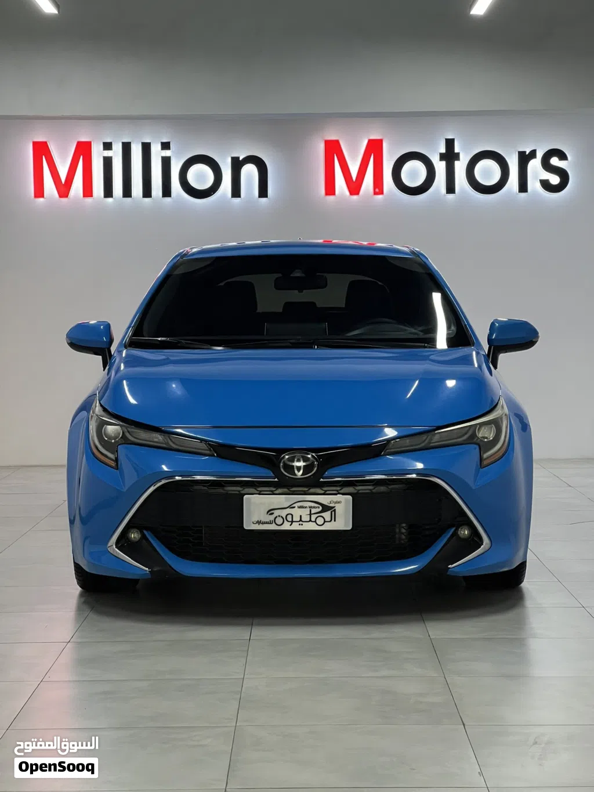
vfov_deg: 25.3
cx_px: 297
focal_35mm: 77
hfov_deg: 19.1
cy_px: 396
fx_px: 1761
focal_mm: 9
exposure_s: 1/60
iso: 400
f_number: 2.8
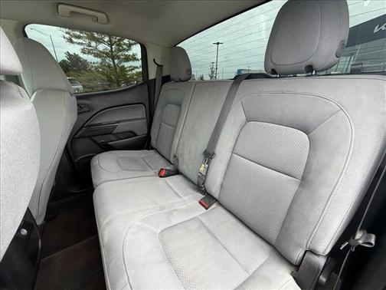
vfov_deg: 85.7
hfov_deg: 102.1
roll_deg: +0.2
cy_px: 145
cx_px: 193
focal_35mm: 14
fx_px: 156
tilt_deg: -23.3
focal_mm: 2.22
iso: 100
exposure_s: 1/121
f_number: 2.2
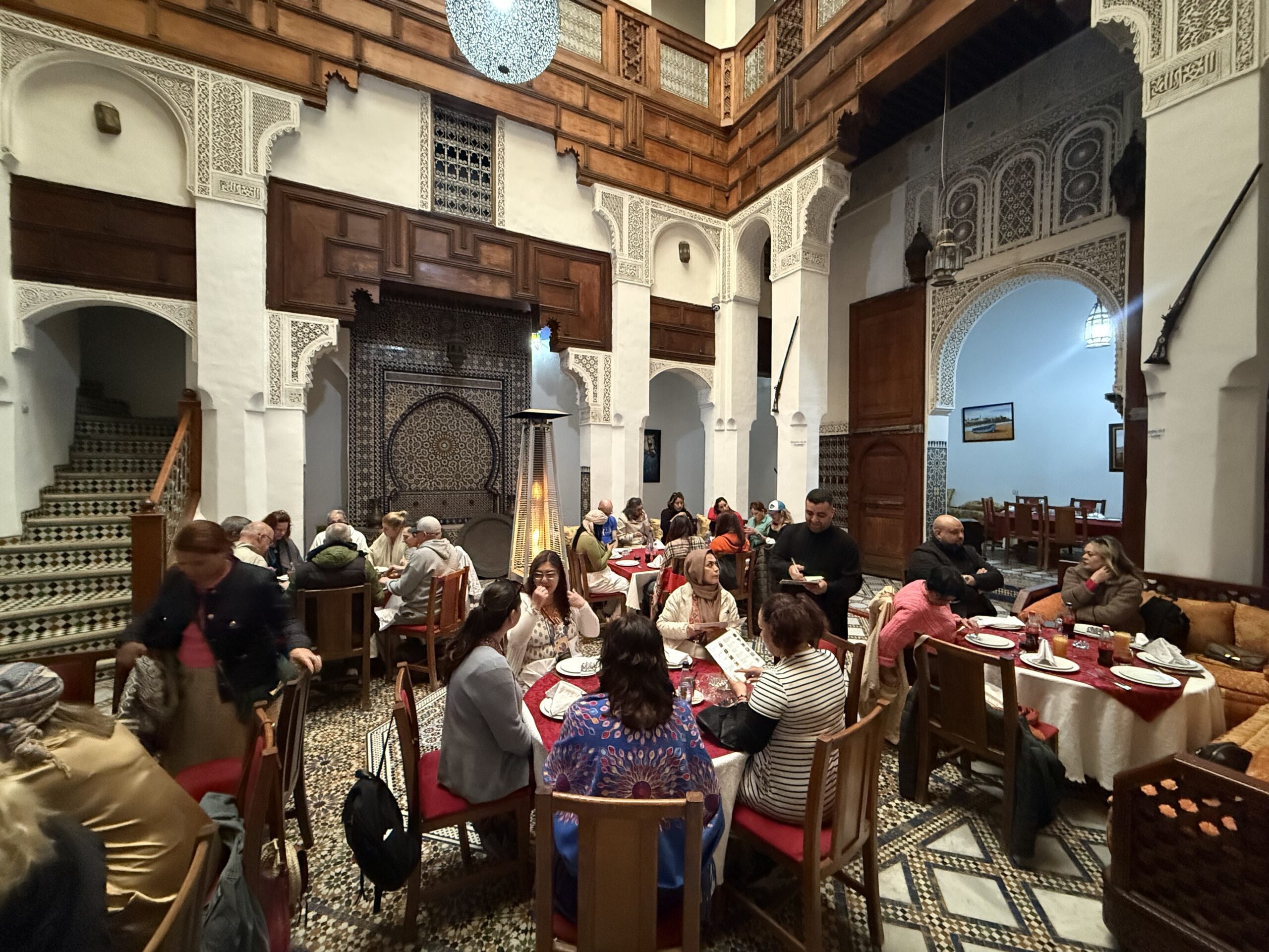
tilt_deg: -1.4
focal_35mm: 14
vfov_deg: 85.7
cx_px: 634
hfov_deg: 102.1
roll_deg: -0.2
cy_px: 476
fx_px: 513
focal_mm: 2.22
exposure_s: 1/60
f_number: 2.2
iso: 1250
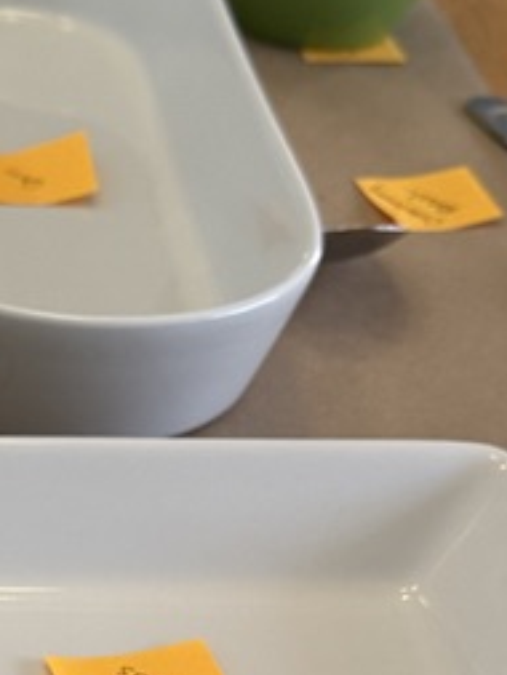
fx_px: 1893
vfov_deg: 19.7
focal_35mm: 97
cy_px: 651
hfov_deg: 14.4
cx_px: -216
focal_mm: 6.76
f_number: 1.78
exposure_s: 1/120
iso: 160
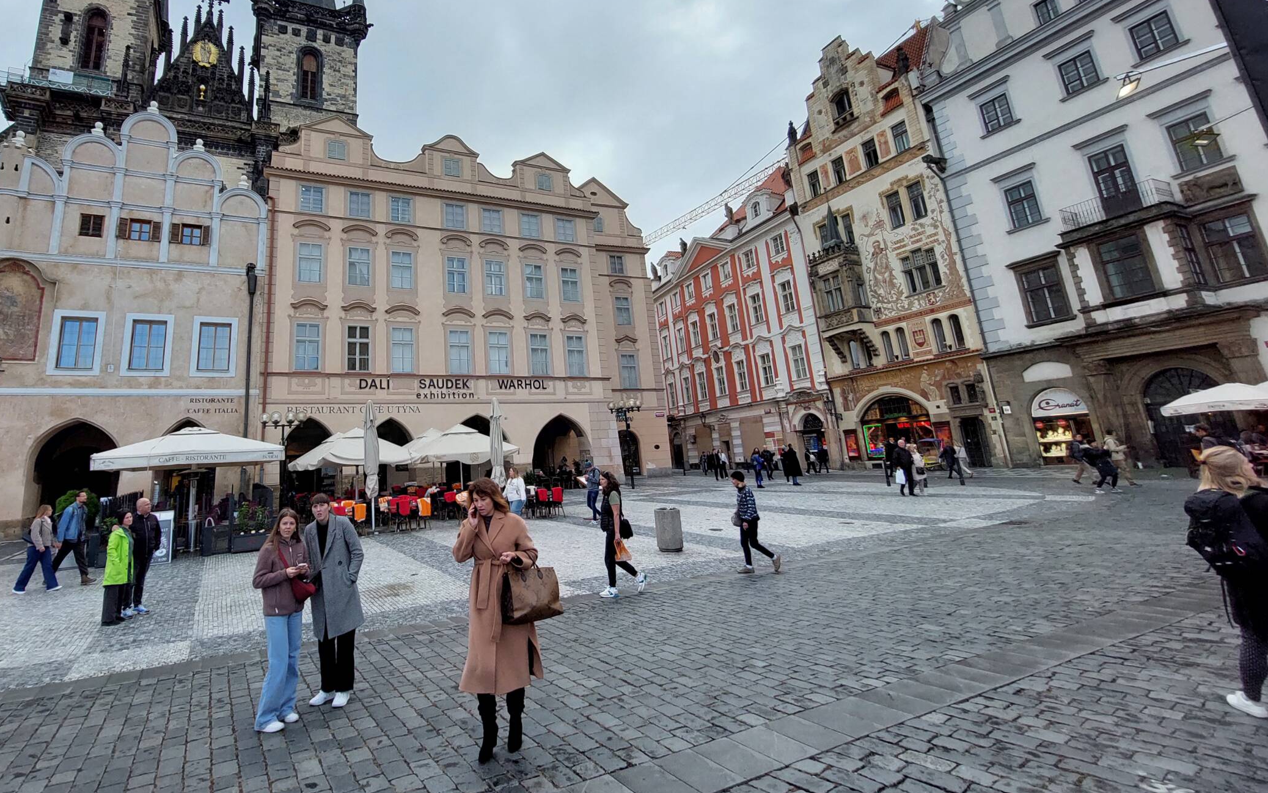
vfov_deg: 66.9
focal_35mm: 17
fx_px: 587
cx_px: 505
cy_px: 296
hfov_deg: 93.1
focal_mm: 1.74
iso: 50
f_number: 2.2
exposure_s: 1/685
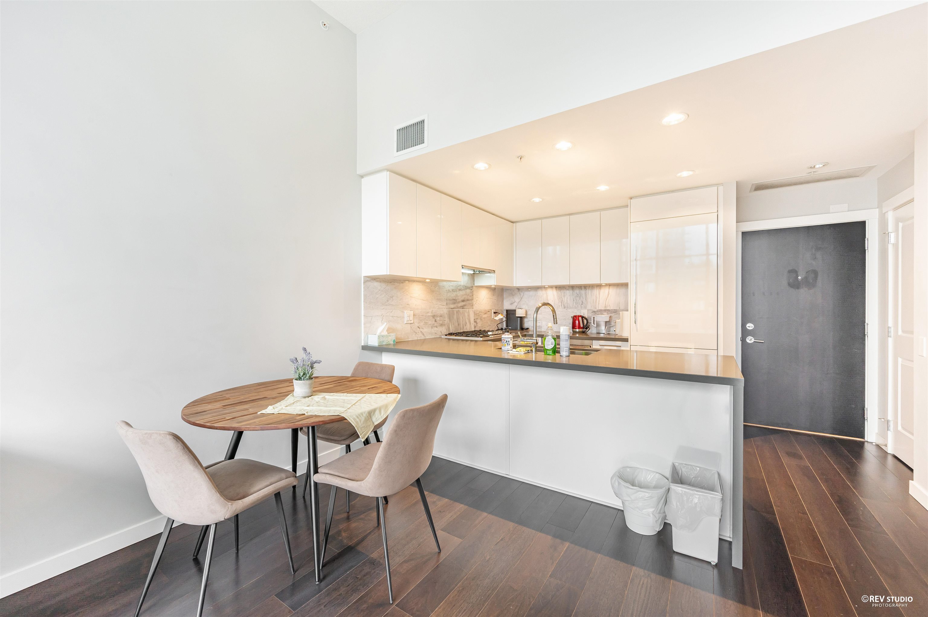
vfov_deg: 81.1
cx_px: 464
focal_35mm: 14
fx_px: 361
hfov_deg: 104.3
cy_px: 308
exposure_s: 1/6
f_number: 11
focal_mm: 14
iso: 100
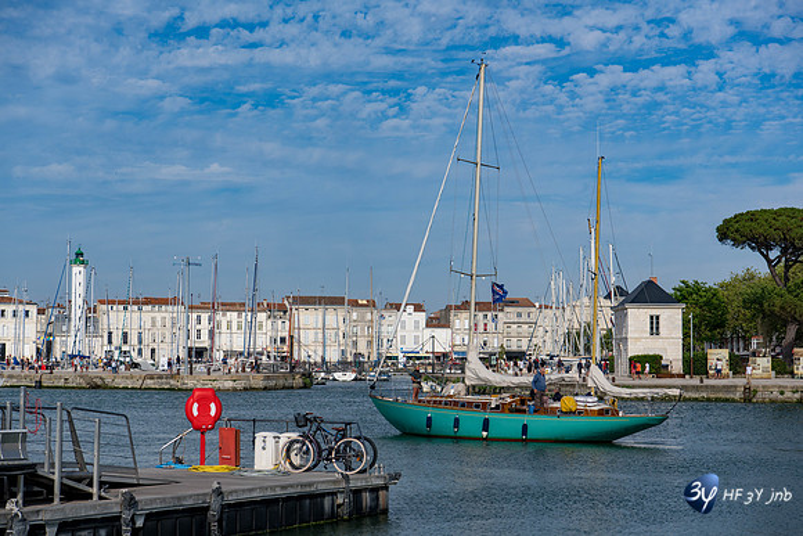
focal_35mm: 70
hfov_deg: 28.8
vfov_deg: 19.5
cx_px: 402
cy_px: 268
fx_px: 1562
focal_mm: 70
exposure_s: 1/640
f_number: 8
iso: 72
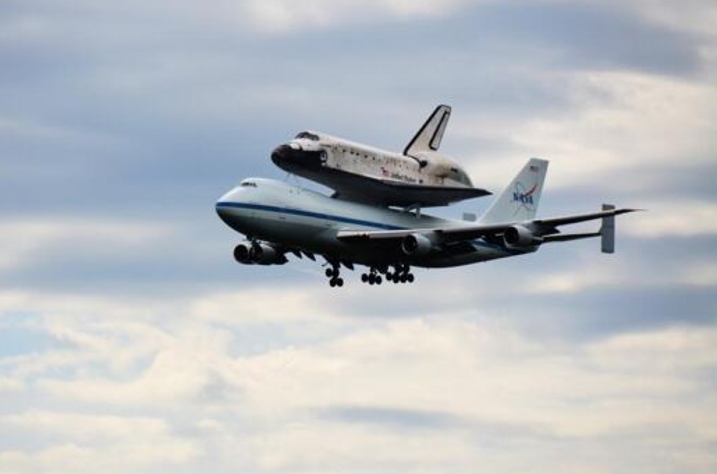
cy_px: 246
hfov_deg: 5.5
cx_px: 285
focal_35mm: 373
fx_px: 7406
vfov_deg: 3.7
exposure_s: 1/2000
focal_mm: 200
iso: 200
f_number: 5.6
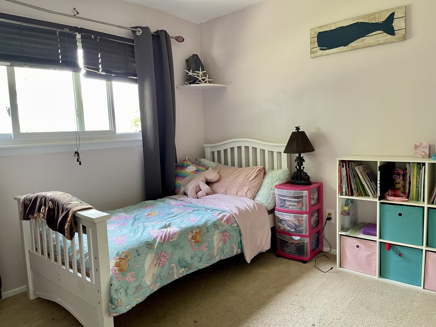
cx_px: 218
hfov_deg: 67.3
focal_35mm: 26
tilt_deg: -6.6
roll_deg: +2.1
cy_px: 164
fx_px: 327
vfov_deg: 53.1
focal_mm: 5.1
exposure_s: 1/60
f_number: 1.6
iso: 160
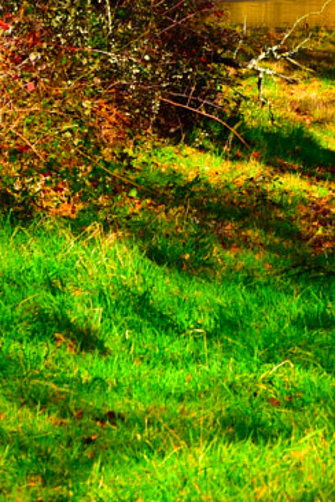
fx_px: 6870
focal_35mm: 492
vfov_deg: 4.2
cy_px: -407
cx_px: 316
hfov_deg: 2.8
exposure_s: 1/250
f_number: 8
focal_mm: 75
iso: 200
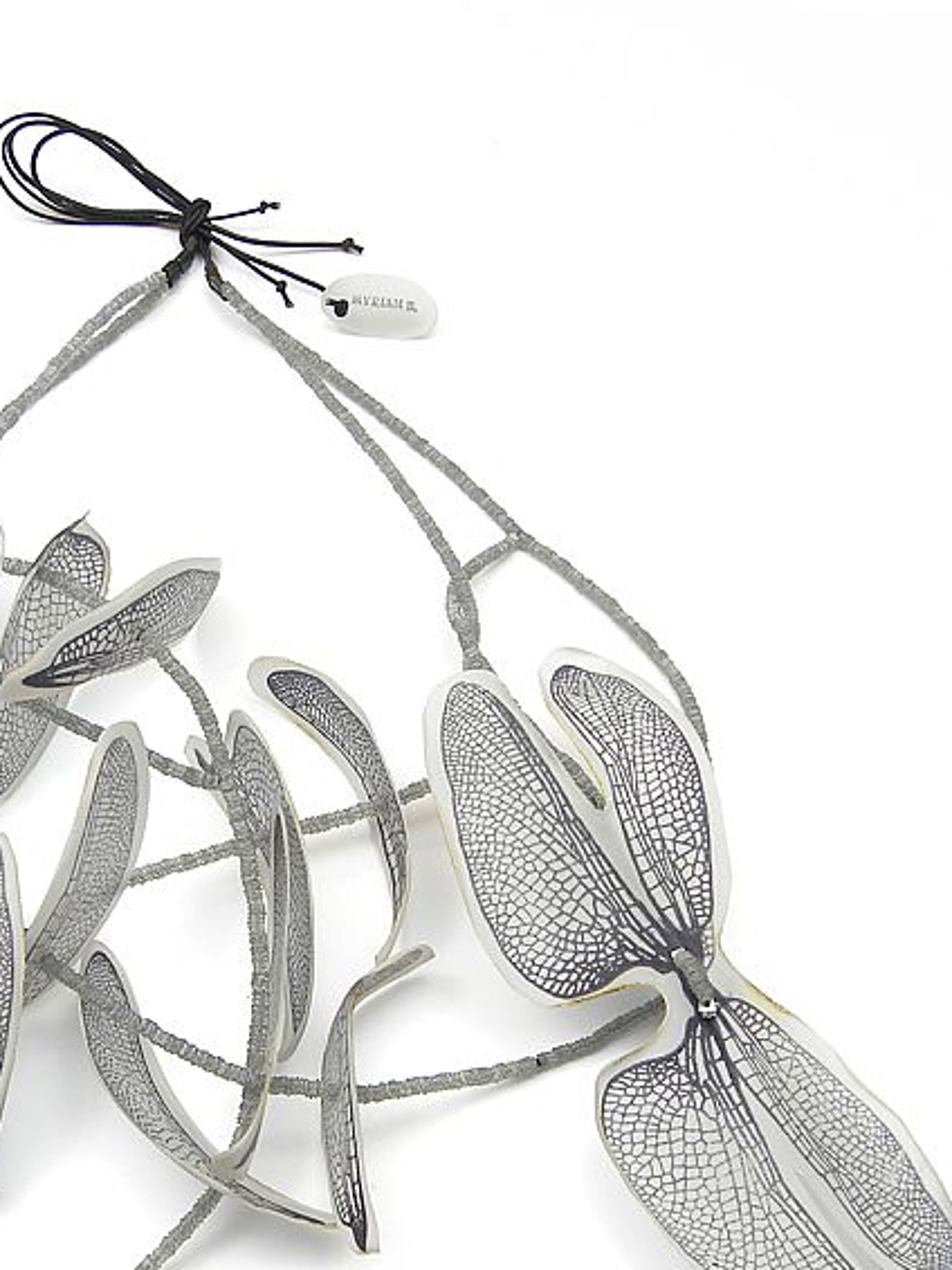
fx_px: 1686
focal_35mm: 46
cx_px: 272
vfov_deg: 40.4
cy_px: 901
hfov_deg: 31.1
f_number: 3.2
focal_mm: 4.6
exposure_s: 1/99
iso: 64
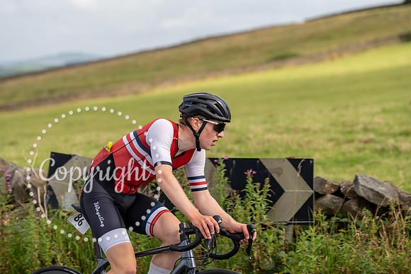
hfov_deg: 14.4
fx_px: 1621
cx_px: 206
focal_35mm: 142
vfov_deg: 9.7
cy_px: 137
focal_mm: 142
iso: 100
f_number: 4.5
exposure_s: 1/800
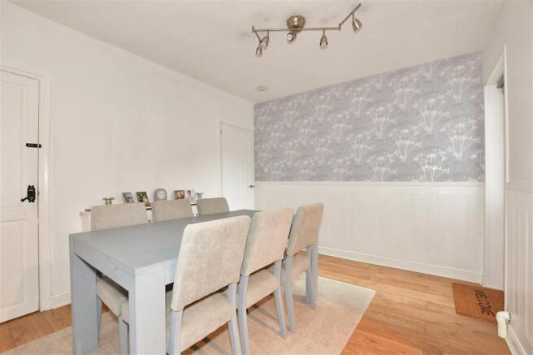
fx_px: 222
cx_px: 266
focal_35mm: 15
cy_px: 178
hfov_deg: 100.4
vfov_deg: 77.3
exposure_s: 1/10
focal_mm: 10
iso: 400
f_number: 7.1
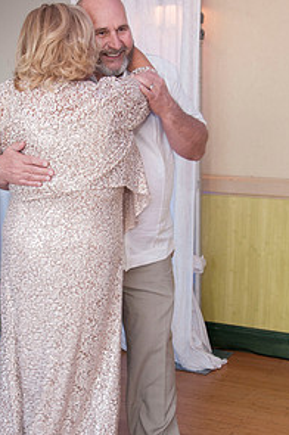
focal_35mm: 71
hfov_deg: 19.1
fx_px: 857
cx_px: 105
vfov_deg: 28.4
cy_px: 249
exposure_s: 1/60
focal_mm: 31
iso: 400
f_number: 5.6
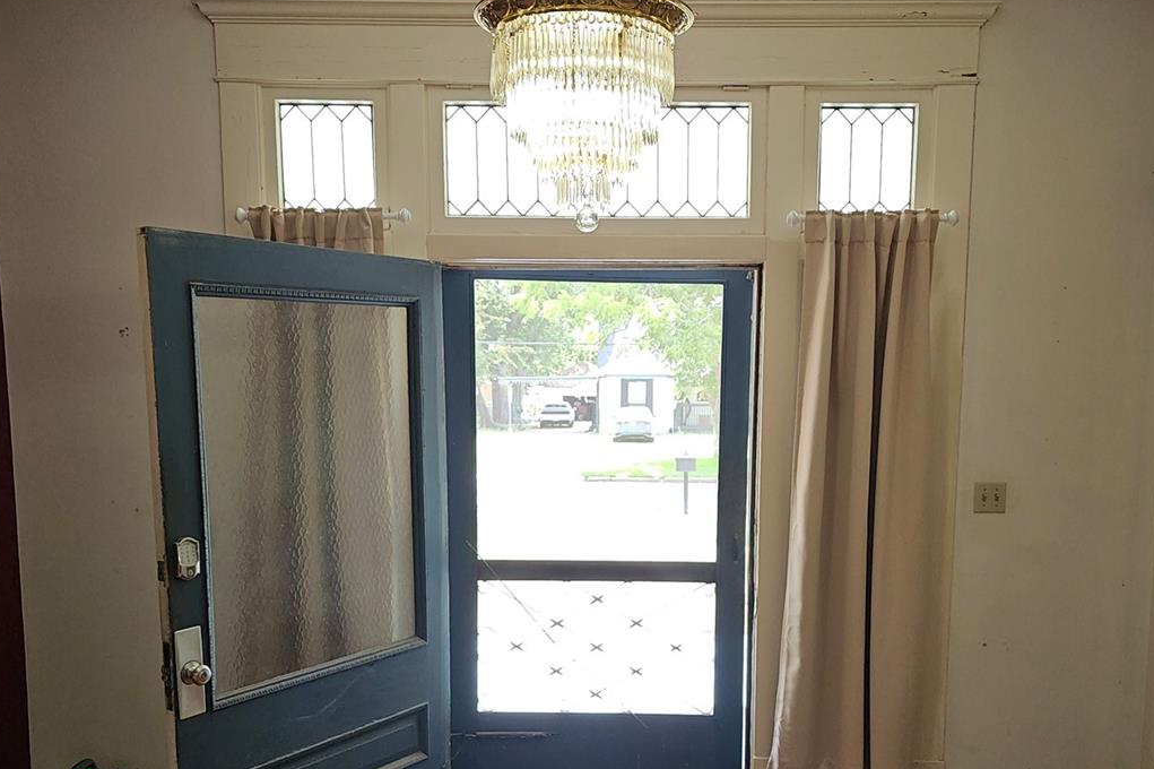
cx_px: 616
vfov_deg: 36.5
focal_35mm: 36
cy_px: 508
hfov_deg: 53.1
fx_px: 1154
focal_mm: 6.3
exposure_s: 1/60
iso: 50
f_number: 1.7
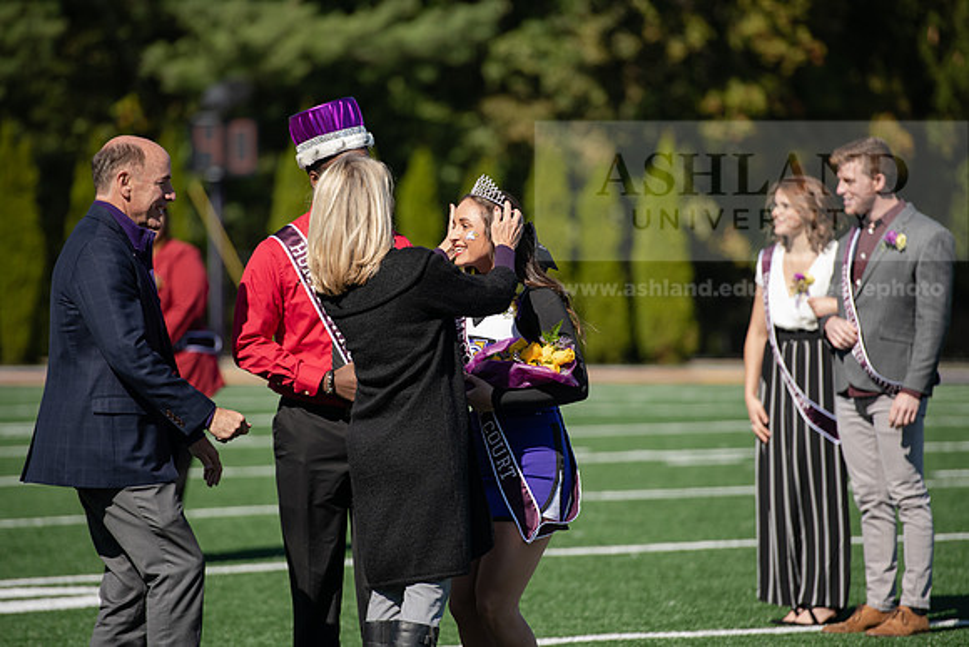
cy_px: 324
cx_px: 484
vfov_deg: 6.9
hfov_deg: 10.3
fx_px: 5384
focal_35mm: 200
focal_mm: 200
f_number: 3.5
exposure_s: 1/1600
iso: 200
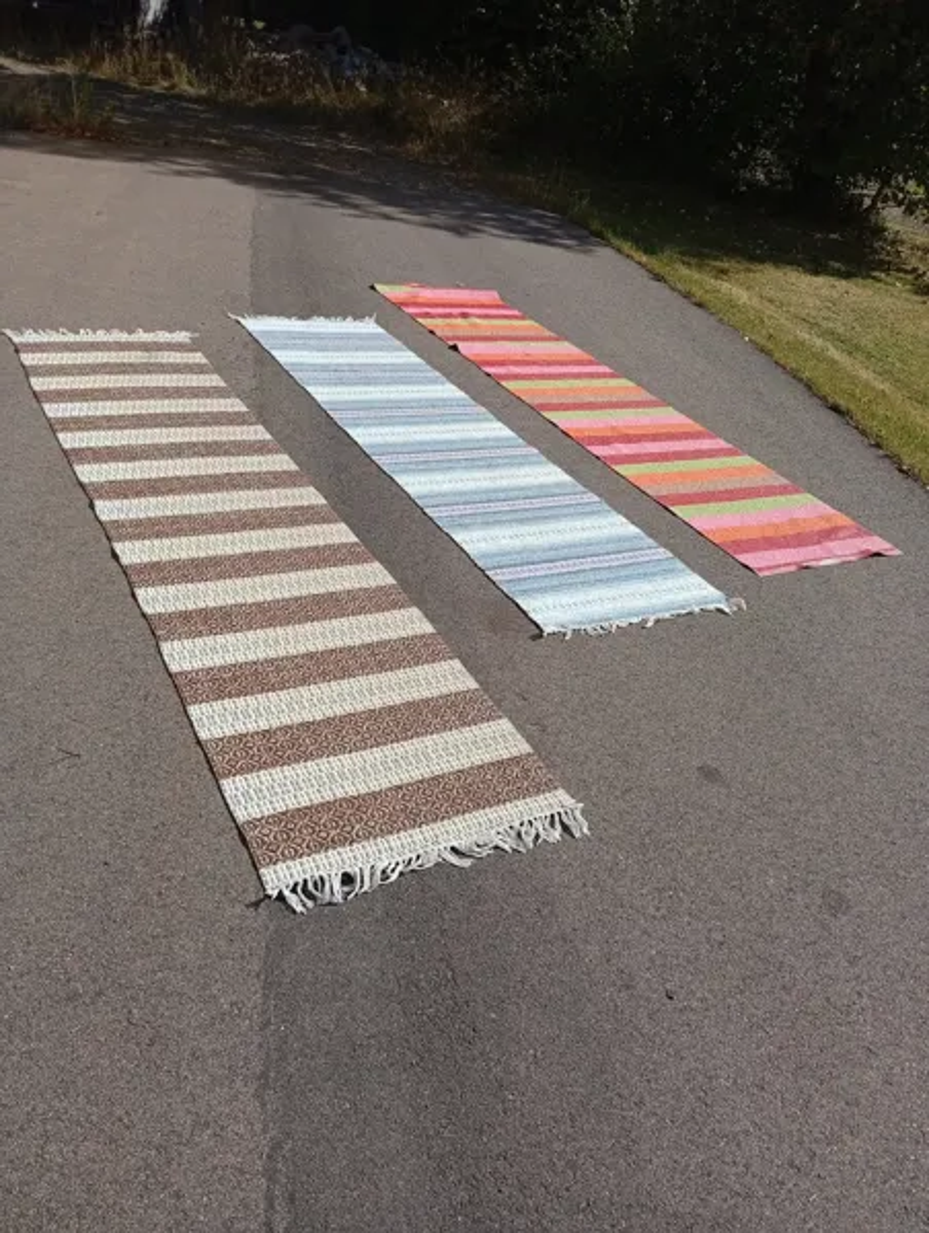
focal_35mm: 27
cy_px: 616
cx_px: 464
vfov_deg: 65.2
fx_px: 963
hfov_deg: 51.5
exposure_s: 1/749
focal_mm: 3.98
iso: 50
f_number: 1.8
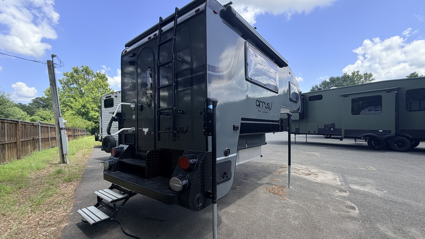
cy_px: 126
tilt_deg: +0.4
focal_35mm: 16
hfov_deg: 99.3
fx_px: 180
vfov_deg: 67.0
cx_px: 221
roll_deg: +2.4
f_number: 2.2
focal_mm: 2.22
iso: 40
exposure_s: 1/590
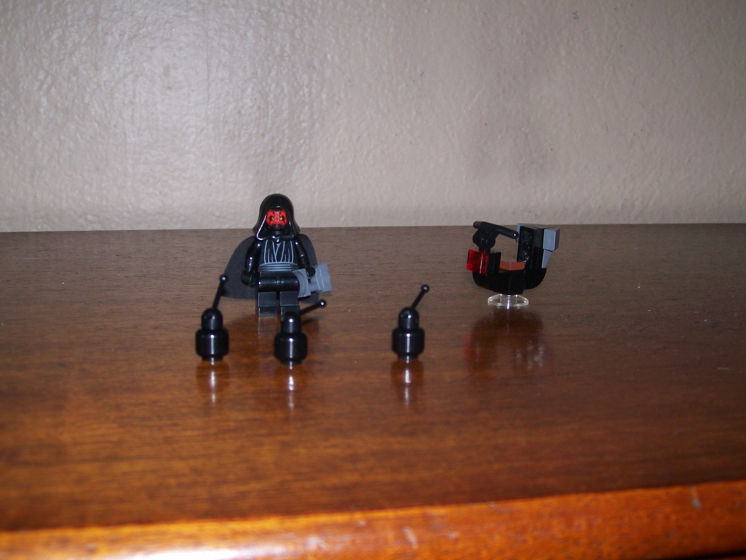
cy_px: 280
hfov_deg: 42.1
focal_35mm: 45
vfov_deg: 32.2
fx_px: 970
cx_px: 373
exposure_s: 1/73.1
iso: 80
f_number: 3
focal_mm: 7.6
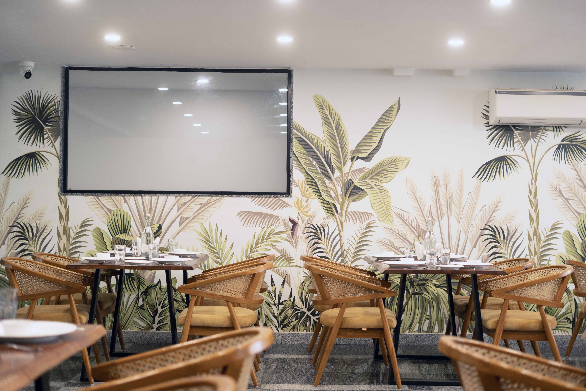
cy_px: 196
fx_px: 814
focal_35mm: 50
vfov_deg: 27.0
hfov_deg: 39.6
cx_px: 293
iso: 1250
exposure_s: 1/160
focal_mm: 50
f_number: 2.5
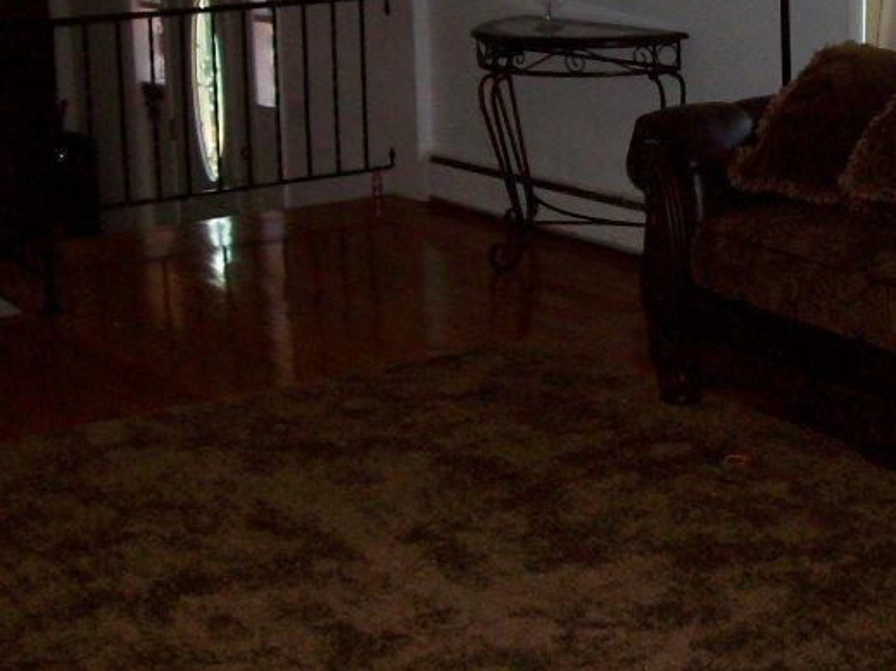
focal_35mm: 71
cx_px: 634
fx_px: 1837
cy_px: 231
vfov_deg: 20.7
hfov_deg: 27.2
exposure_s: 1/64
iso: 80
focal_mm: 6
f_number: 2.7
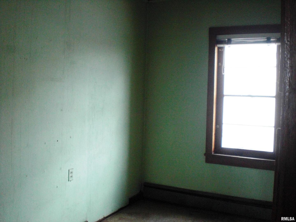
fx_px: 325
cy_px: 111
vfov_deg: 37.7
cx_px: 148
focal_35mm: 38
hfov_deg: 49.0
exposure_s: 1/80
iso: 400
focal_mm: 6.3
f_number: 3.1
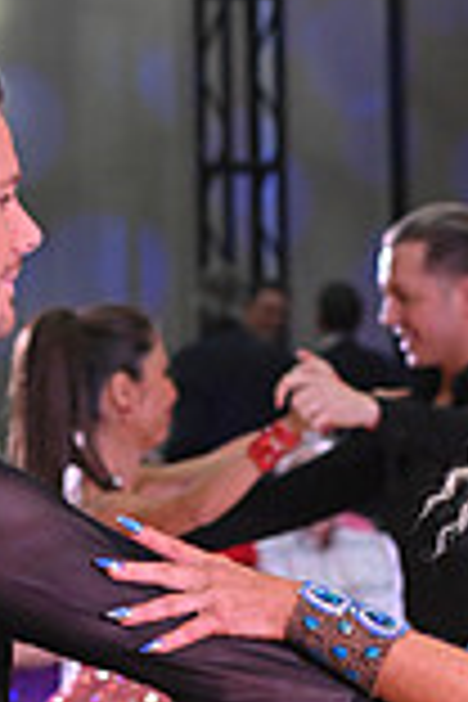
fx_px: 6162
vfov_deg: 6.4
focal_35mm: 316
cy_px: 1161
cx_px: 83
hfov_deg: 4.3
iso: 2000
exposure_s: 1/320
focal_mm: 85
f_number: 5
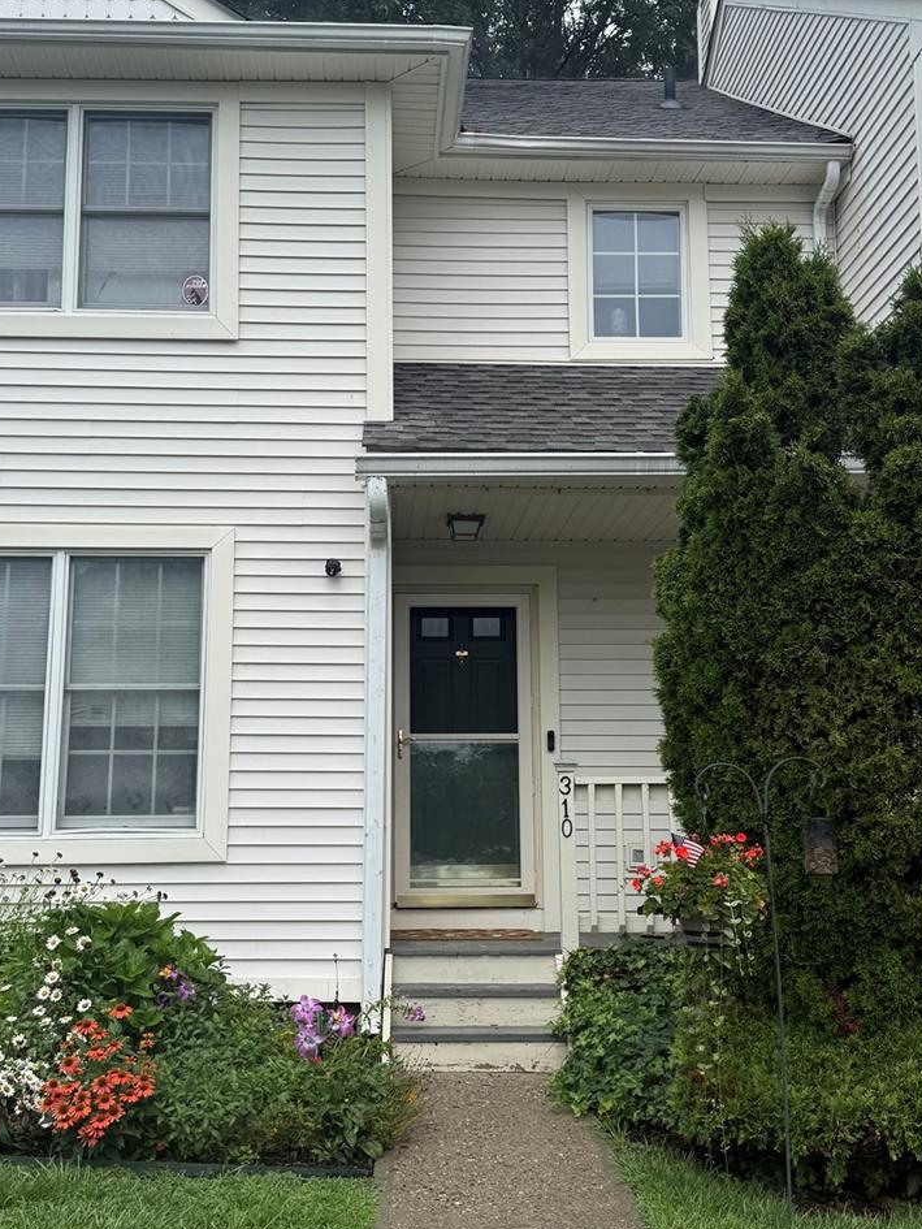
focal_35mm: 39
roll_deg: -0.3
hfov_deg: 36.8
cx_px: 437
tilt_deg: +10.3
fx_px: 1385
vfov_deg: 47.9
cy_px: 600
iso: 80
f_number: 1.78
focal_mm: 6.76
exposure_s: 1/5319
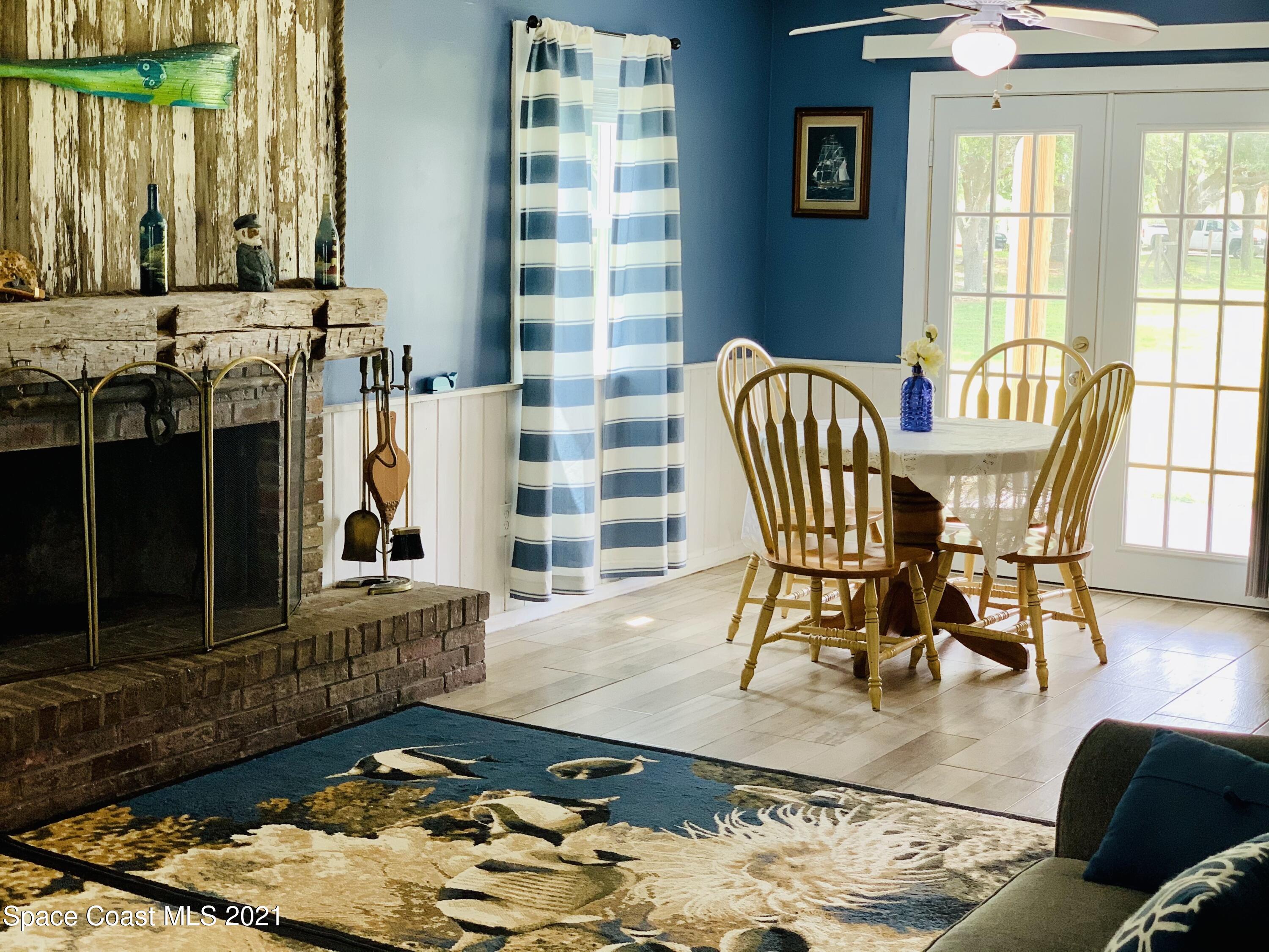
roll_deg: -1.1
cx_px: 634
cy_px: 476
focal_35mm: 52
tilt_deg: -8.4
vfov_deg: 28.0
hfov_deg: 36.8
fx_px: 1906
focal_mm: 6
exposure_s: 1/60
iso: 100
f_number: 2.4
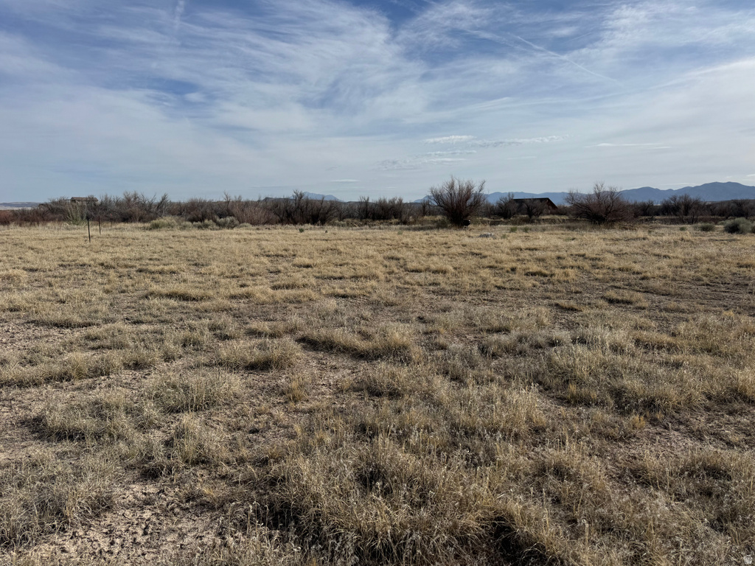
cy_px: 283
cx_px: 378
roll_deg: +0.6
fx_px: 523
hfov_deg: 71.6
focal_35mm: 24
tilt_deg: -7.8
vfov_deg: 56.8
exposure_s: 1/9009
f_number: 1.78
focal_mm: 6.76
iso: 80
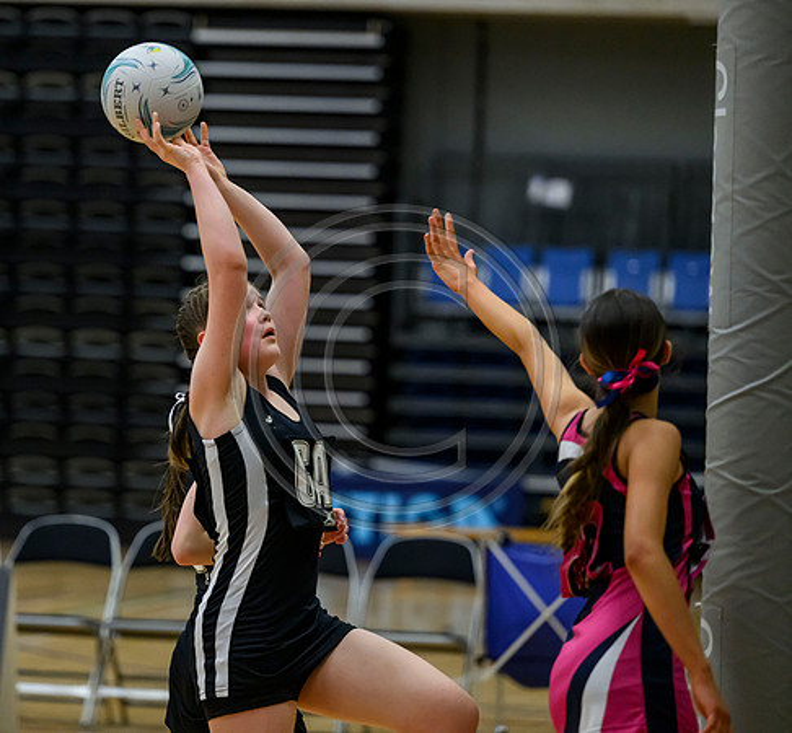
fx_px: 4737
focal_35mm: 190
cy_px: 366
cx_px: 242
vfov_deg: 8.9
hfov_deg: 9.5
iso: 6400
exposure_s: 1/1250
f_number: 3.2
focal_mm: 155
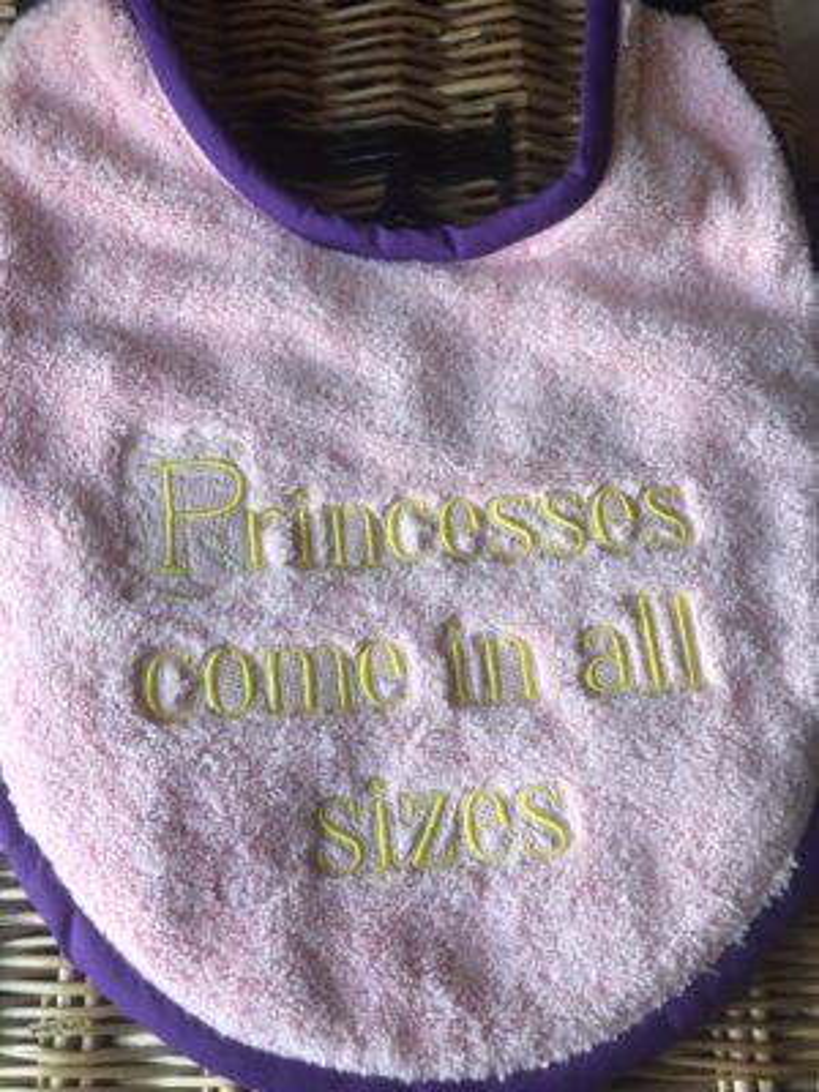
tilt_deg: -71.0
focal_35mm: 29
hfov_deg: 48.2
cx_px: 410
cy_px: 546
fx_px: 915
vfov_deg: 61.7
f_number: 2.2
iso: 25
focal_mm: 4.15
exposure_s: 1/33
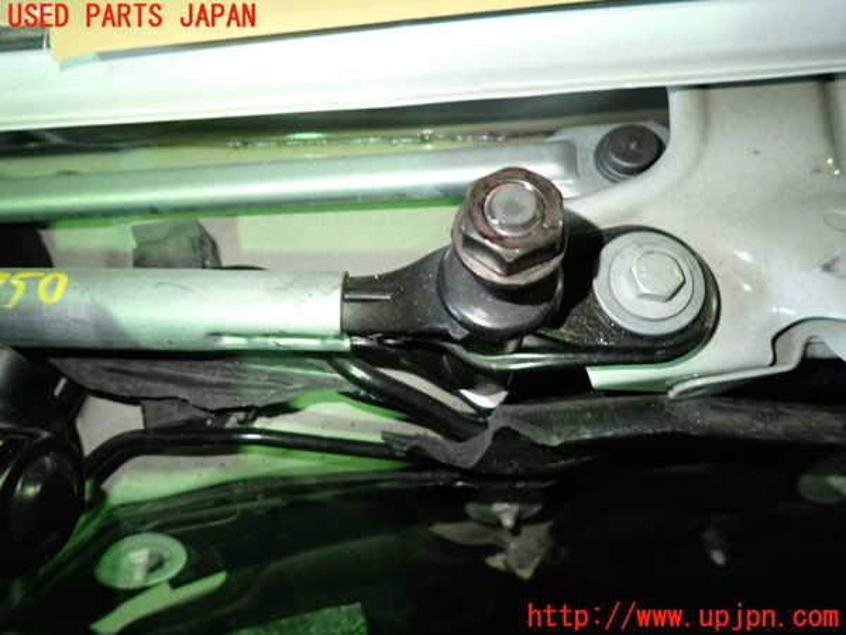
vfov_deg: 54.9
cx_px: 423
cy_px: 318
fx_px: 611
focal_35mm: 25
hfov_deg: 69.4
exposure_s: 1/30
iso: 320
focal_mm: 4.5
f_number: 2
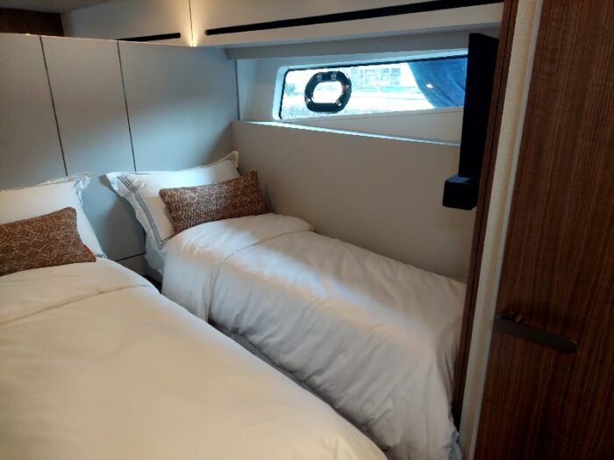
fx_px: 426
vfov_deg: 56.8
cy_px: 230
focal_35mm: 24
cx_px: 307
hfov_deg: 71.6
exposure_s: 1/50
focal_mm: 5.23
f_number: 1.8
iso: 250
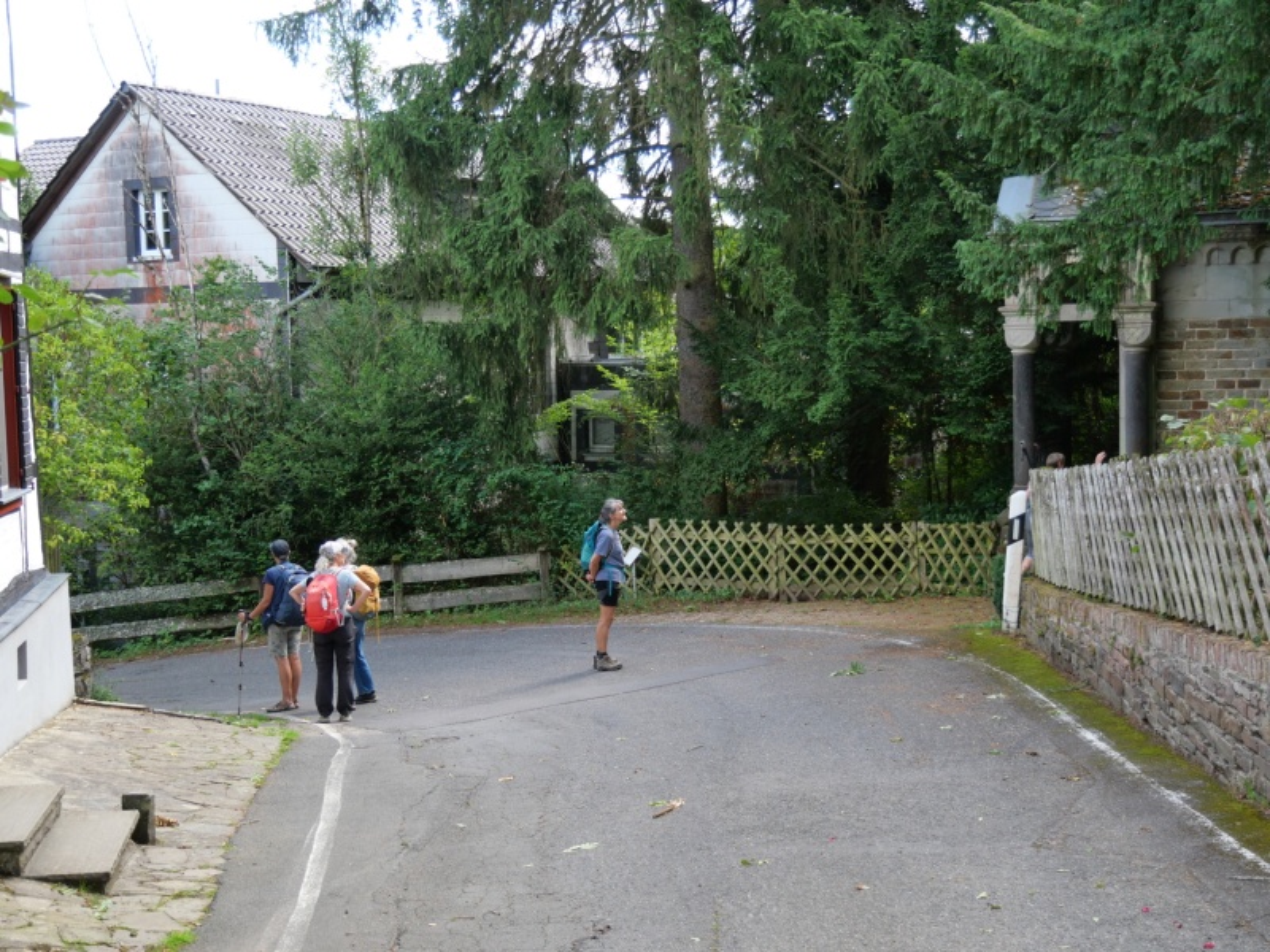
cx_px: 635
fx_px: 1761
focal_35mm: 48
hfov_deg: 39.7
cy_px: 476
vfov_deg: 30.3
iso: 200
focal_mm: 24
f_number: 4.1
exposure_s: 1/125
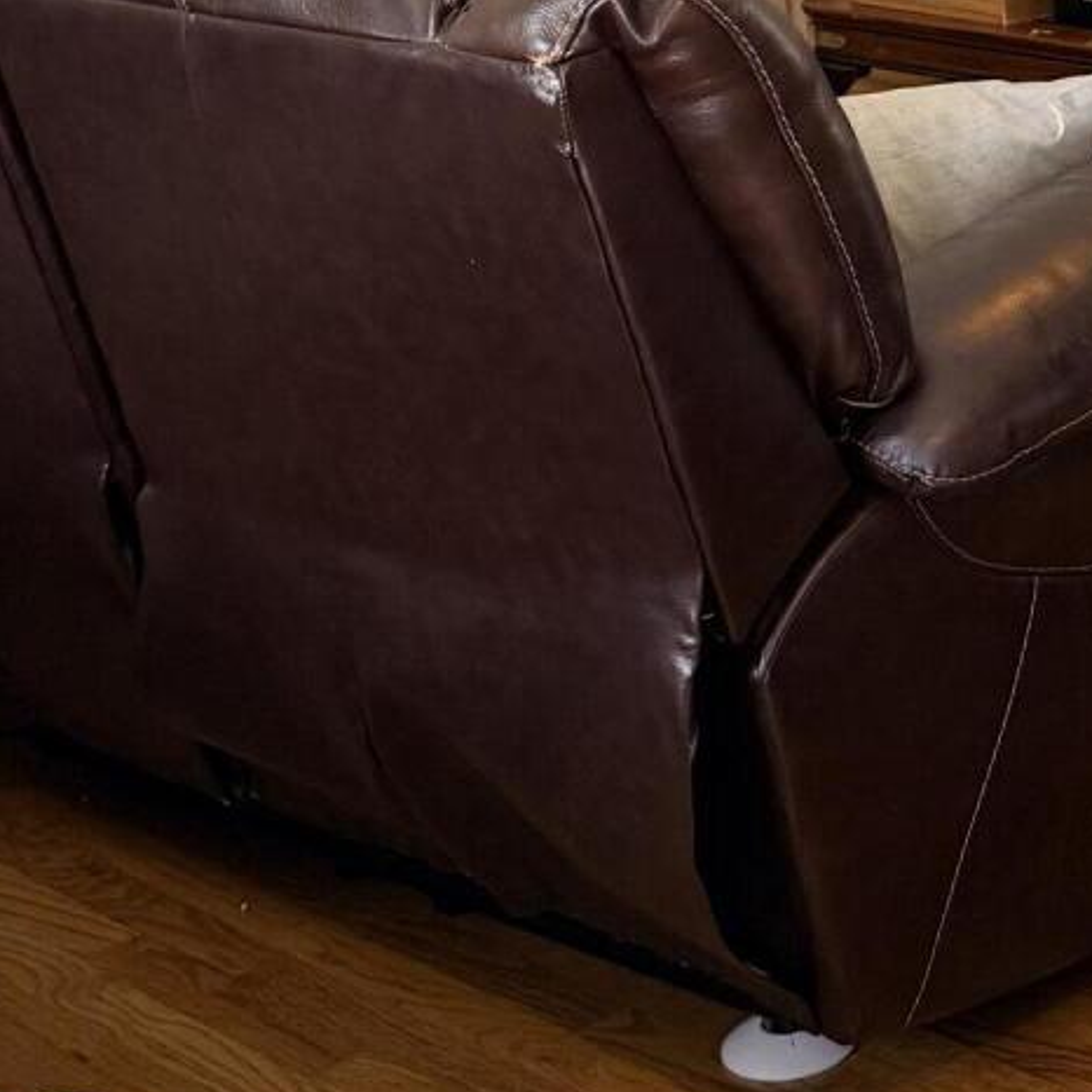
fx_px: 3248
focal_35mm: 91
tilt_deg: -7.9
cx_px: 1343
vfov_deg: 18.2
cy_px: -173
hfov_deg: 18.0
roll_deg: +1.9
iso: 320
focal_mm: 6.76
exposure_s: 1/60
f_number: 1.78
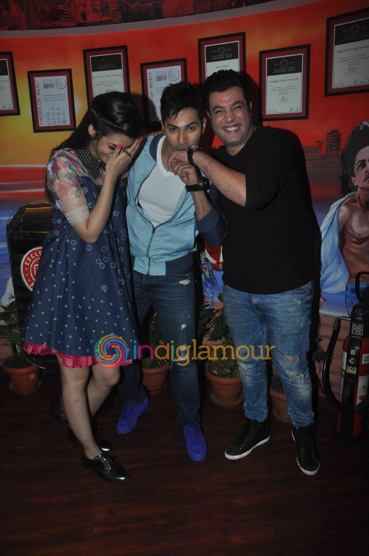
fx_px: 416
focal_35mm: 27
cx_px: 184
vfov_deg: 67.4
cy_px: 278
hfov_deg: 47.8
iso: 800
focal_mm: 18
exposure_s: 1/200
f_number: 10
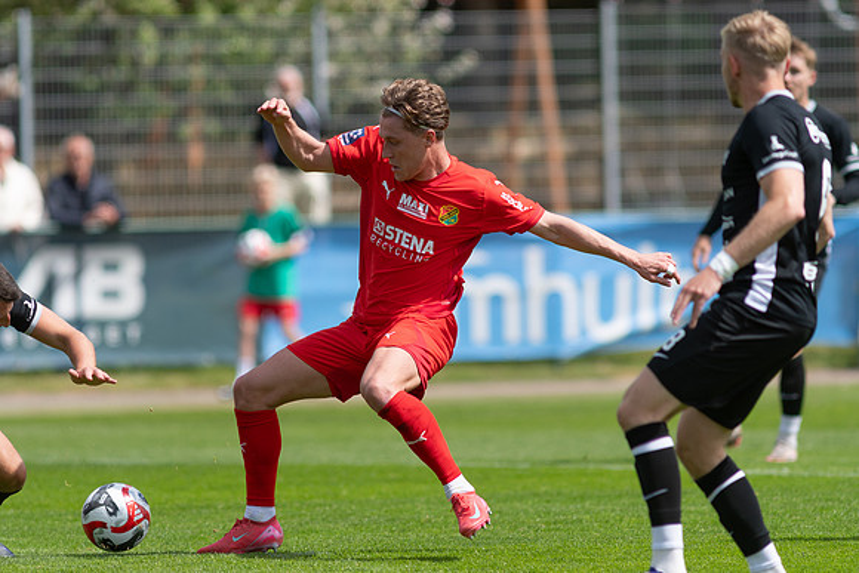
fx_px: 10740
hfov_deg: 4.6
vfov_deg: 3.1
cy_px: 286
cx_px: 430
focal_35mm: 450
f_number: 3.2
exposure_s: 1/2500
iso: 100
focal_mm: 300
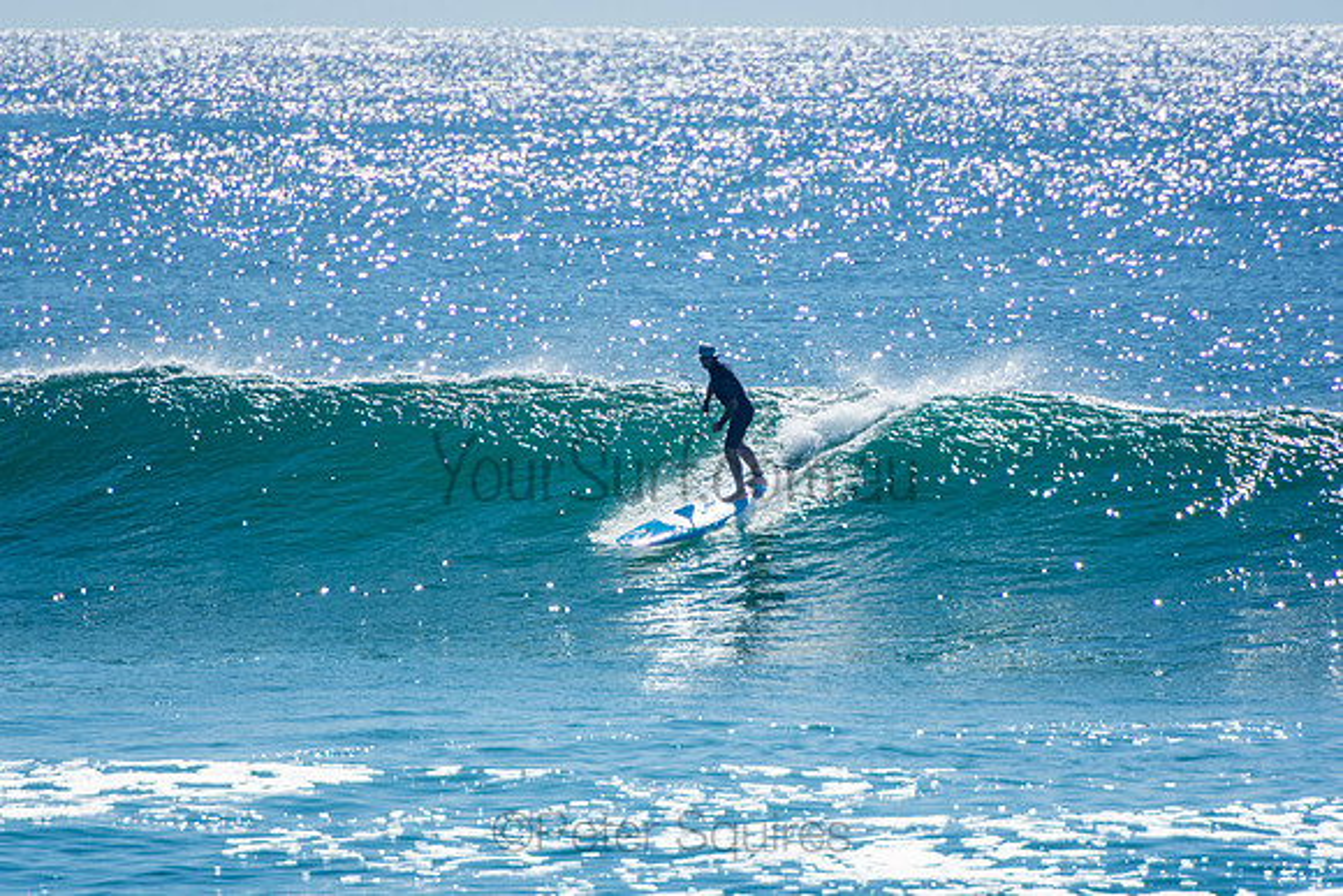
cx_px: 672
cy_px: 448
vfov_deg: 2.3
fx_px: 22388
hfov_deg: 3.4
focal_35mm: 600
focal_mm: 400
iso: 180
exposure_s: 1/1250
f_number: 5.6
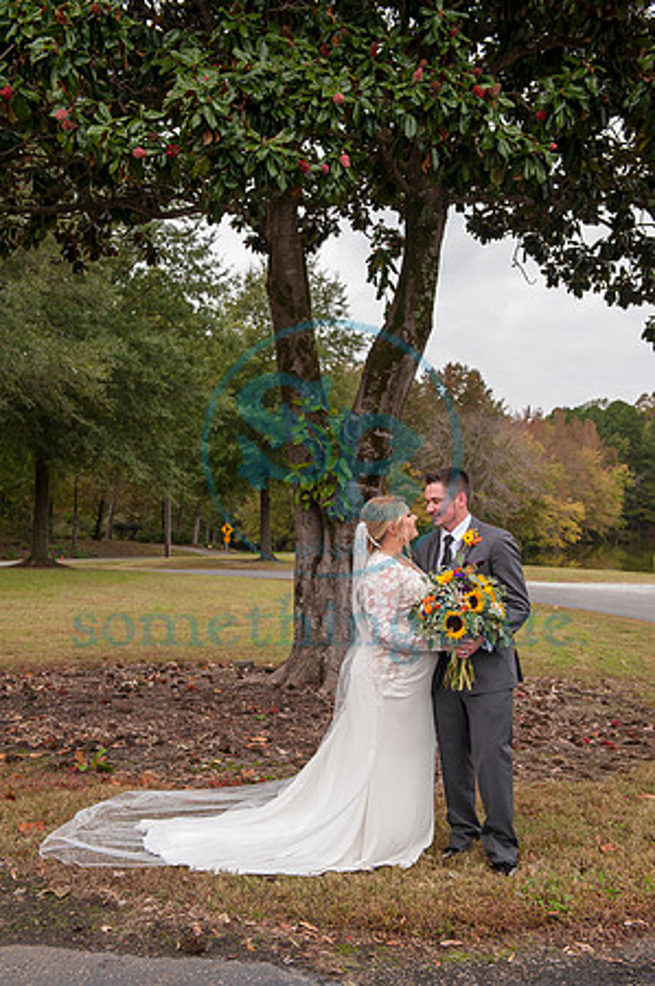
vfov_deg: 48.5
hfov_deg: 33.3
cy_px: 493
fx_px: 1094
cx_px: 328
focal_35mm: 40
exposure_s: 1/125
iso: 400
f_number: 5.6
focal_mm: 40
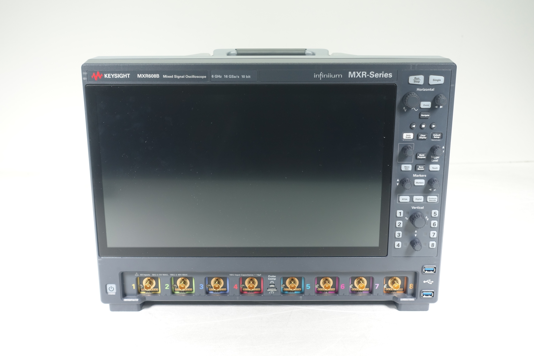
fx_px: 667
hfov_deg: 43.6
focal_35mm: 45
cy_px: 178
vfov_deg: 29.9
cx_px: 267
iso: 125
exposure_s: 1/80
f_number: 3.2
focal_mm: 16.39
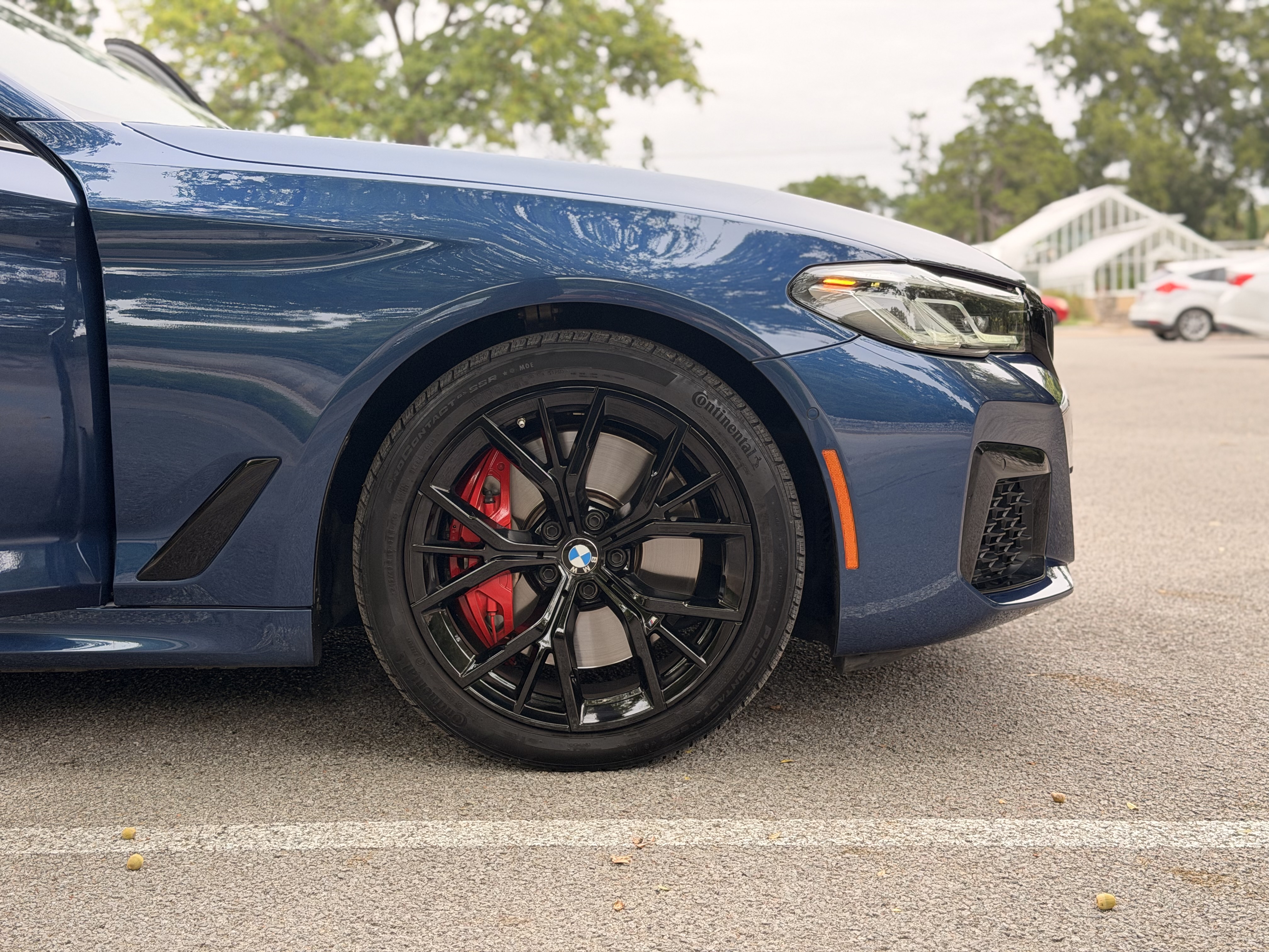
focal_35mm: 48
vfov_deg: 30.3
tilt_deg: -4.6
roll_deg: +2.3
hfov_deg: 39.7
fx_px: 1760
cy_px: 476
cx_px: 634
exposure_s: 1/266
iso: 80
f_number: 1.78
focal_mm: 6.76
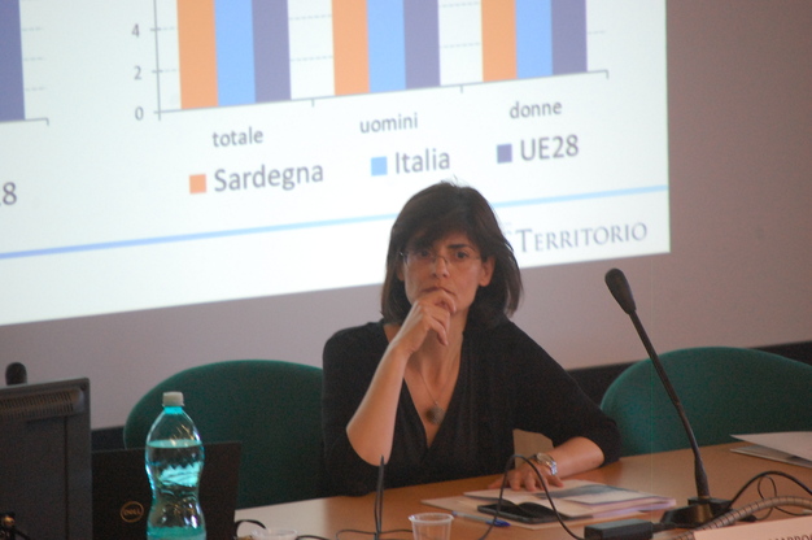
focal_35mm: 300
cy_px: 270
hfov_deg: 6.9
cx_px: 406
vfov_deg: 4.6
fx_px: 6759
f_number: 5.6
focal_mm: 200
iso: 1600
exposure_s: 1/30
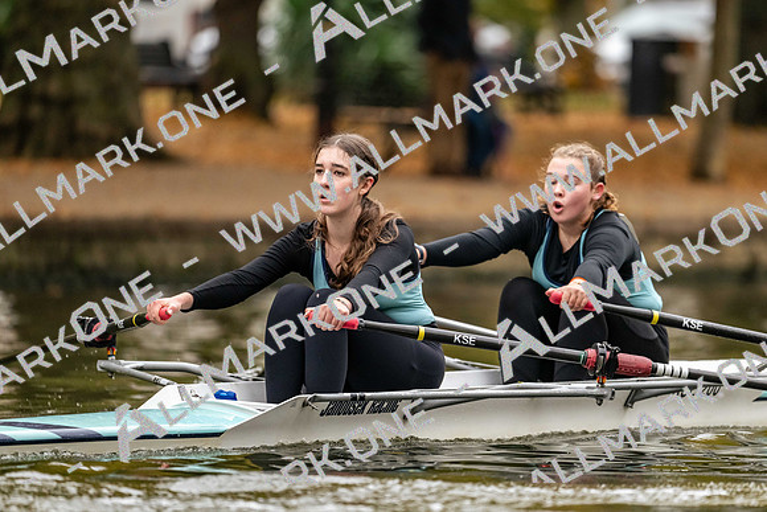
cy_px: 256
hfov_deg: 5.2
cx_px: 384
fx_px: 8524
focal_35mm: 400
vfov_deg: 3.4
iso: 3200
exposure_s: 1/2500
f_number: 4.5
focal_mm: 400
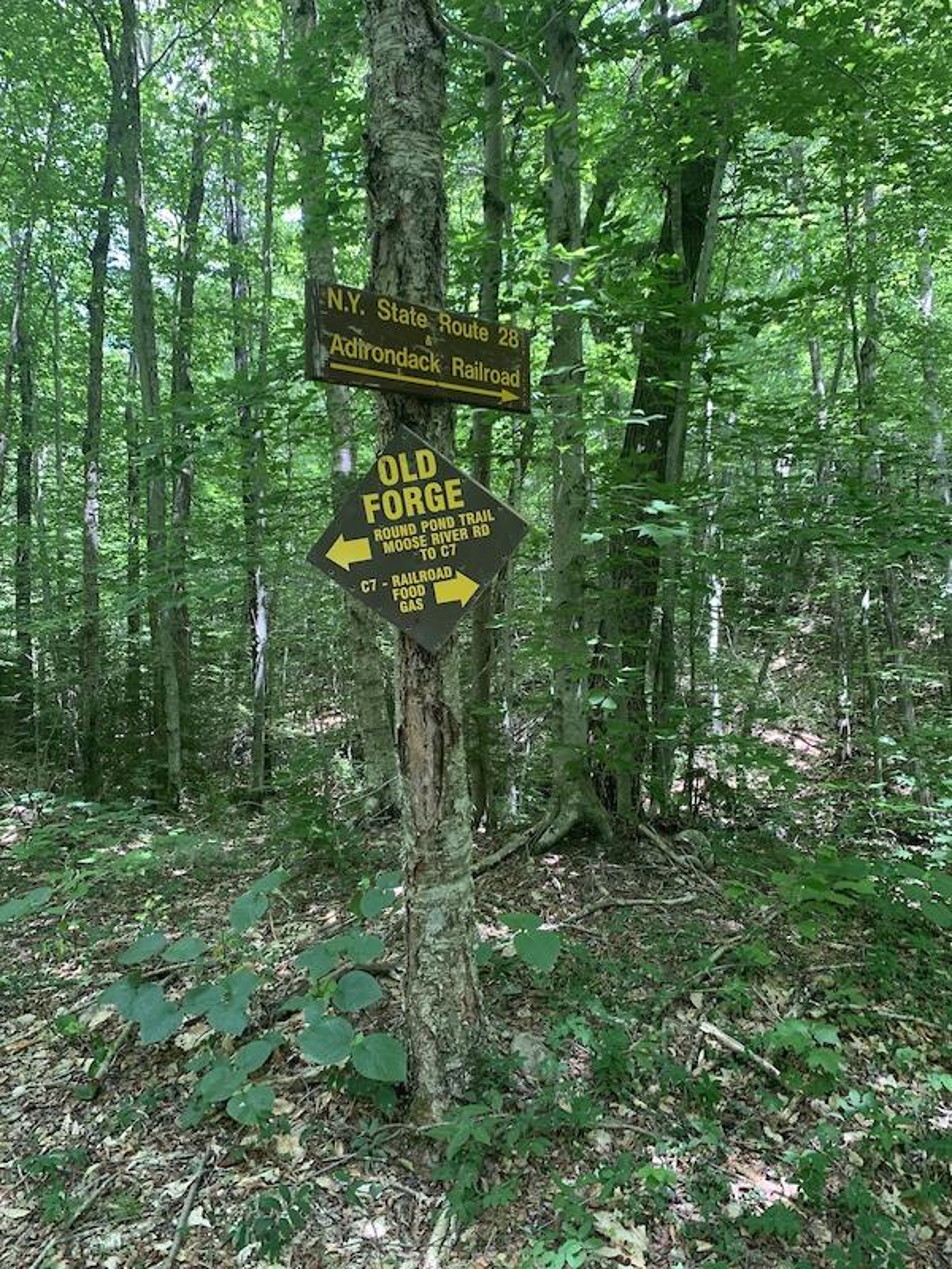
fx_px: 953
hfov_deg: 53.1
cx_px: 476
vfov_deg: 67.3
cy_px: 634
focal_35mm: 26
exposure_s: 1/105
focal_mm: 4.25
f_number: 1.8
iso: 100
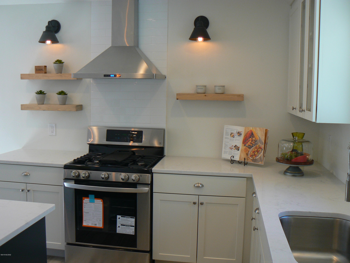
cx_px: 175
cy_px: 132
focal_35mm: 36
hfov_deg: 51.4
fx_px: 364
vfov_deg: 39.7
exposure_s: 1/60
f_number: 2.8
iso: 80
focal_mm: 6
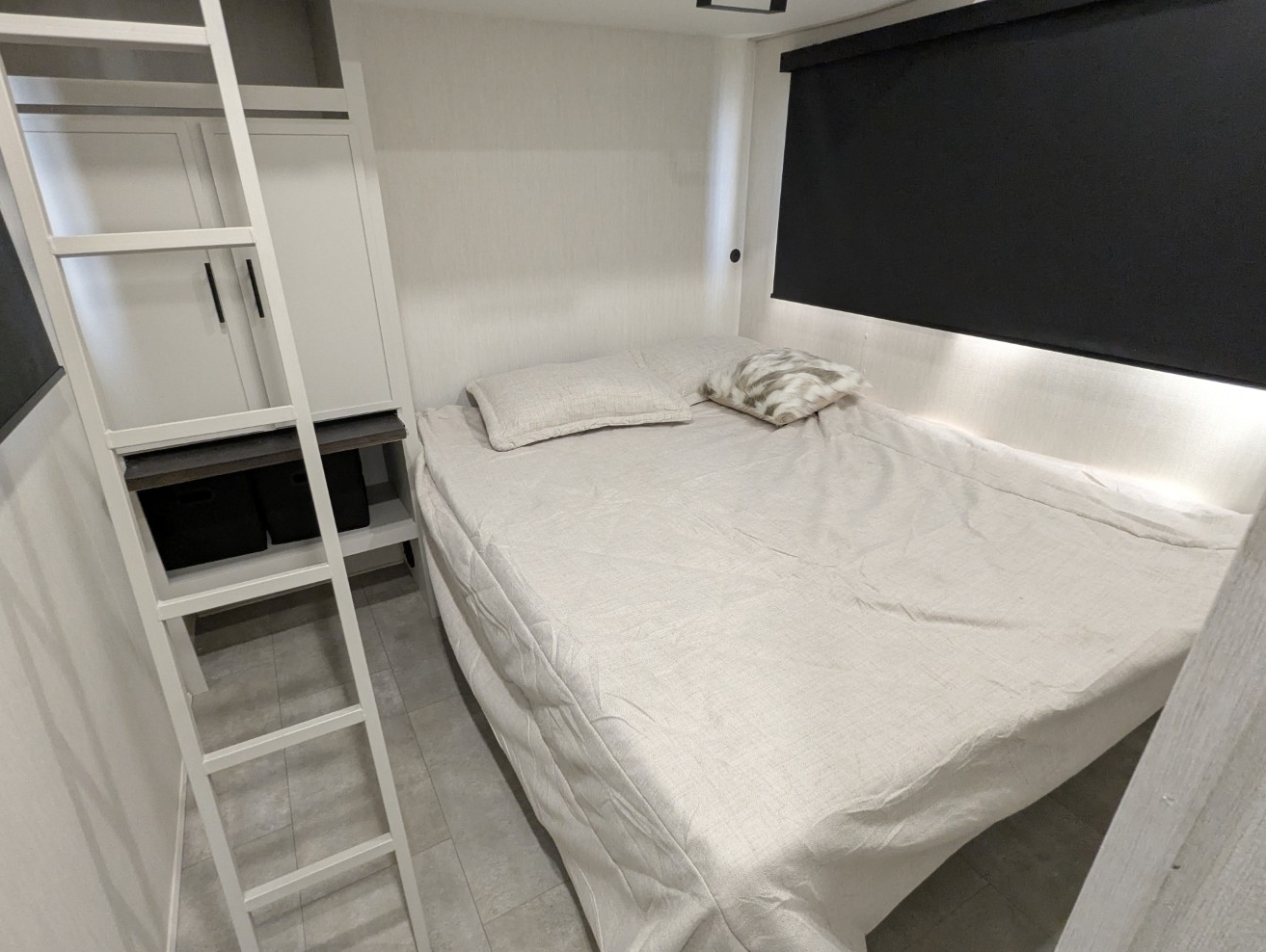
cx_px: 600
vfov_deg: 74.8
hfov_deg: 90.9
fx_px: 622
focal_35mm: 17
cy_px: 474
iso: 315
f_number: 2.2
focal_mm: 2.35
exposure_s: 1/29.8
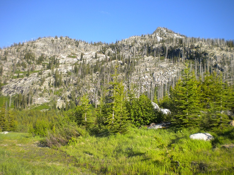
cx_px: 117
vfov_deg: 40.7
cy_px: 88
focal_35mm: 35
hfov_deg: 52.6
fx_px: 237
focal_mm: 6.3
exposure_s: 1/354
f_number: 4.6
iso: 80
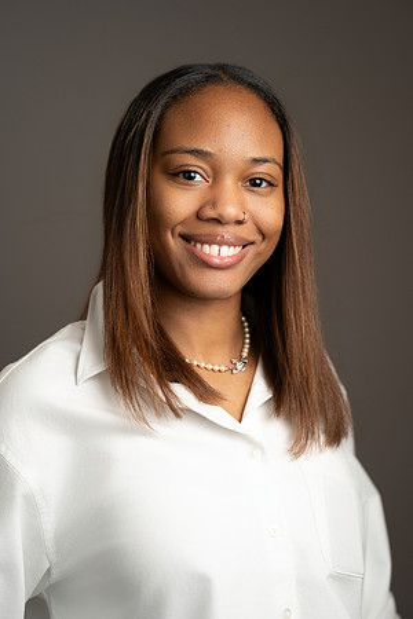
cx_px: 206
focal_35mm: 98
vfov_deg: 20.8
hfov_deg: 14.0
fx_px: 1686
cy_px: 310
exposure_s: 1/200
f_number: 2.8
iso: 320
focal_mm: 98
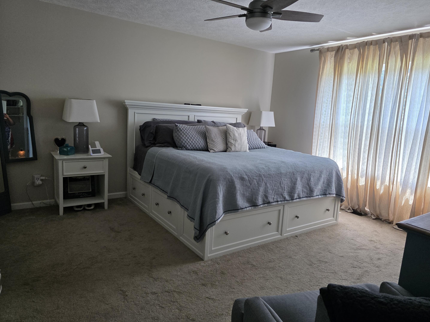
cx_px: 222
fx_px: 298
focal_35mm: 24
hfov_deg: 71.6
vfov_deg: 56.8
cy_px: 156
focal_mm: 6.3
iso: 160
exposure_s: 1/120
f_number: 1.7
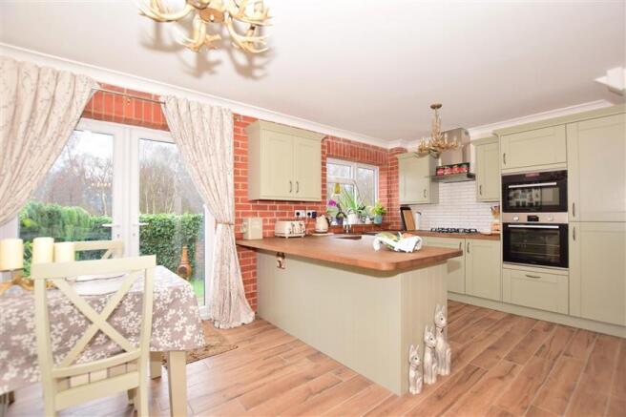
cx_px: 313
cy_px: 208
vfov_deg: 77.3
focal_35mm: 15
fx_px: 261
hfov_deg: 100.4
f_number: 5
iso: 200
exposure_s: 1/13
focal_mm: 10
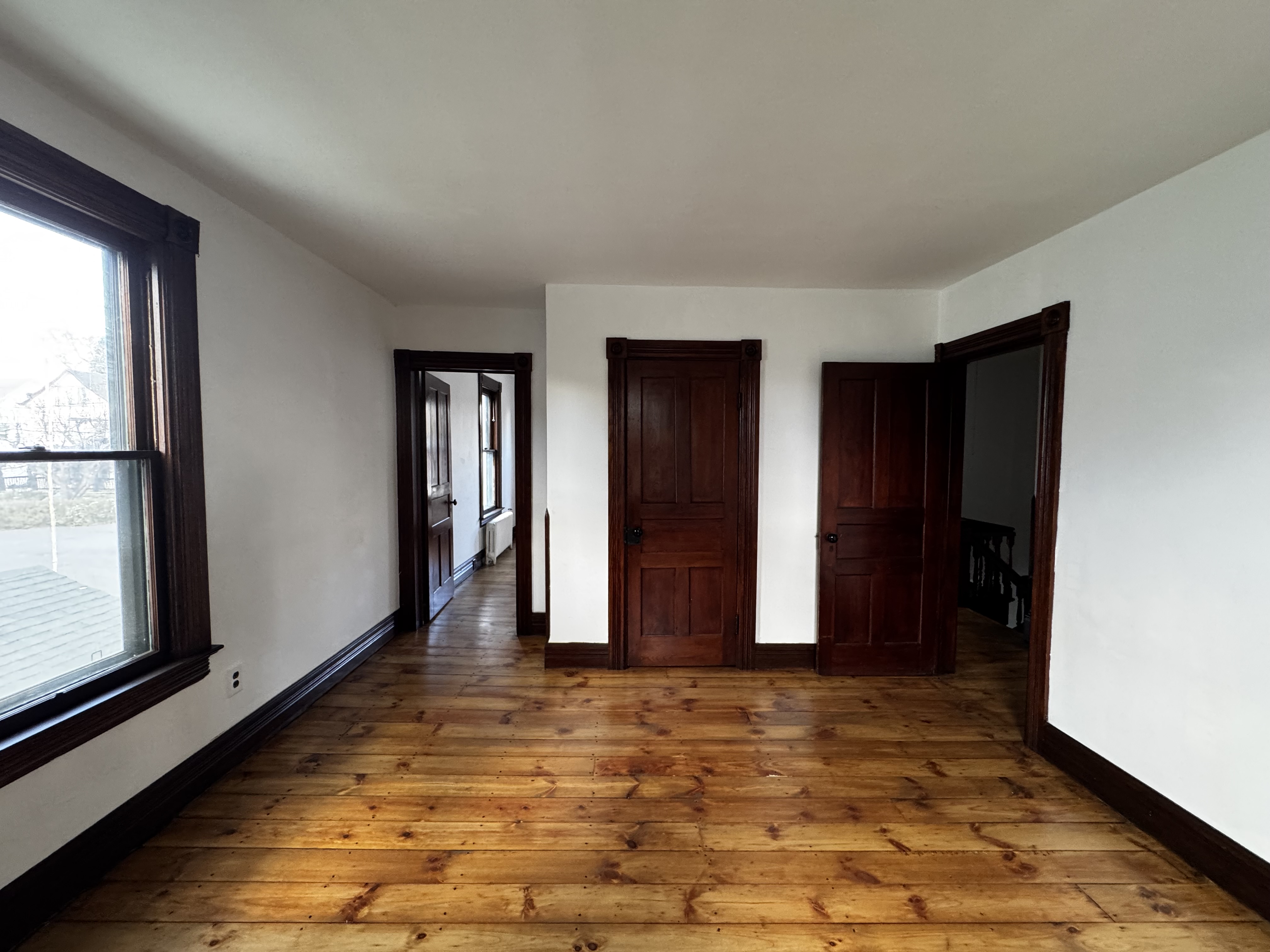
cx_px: 635
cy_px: 476
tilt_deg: -3.1
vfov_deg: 85.7
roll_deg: -0.9
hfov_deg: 102.1
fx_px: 514
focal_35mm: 14
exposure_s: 1/62
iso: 320
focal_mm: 2.22
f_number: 2.2
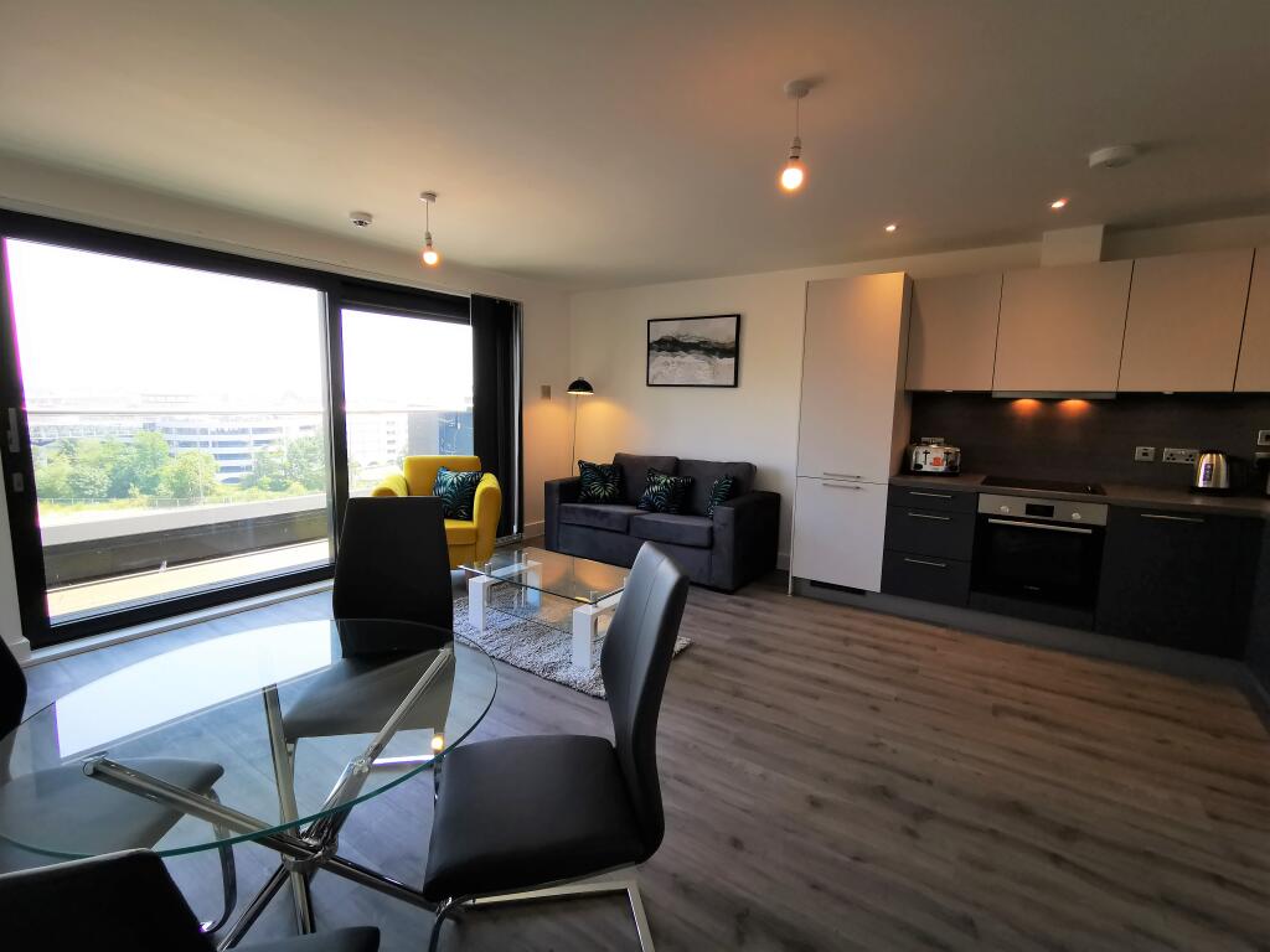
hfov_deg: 94.5
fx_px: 587
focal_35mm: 16
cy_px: 476
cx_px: 635
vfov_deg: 78.1
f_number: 2.2
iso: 64
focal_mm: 2.35
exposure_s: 1/120
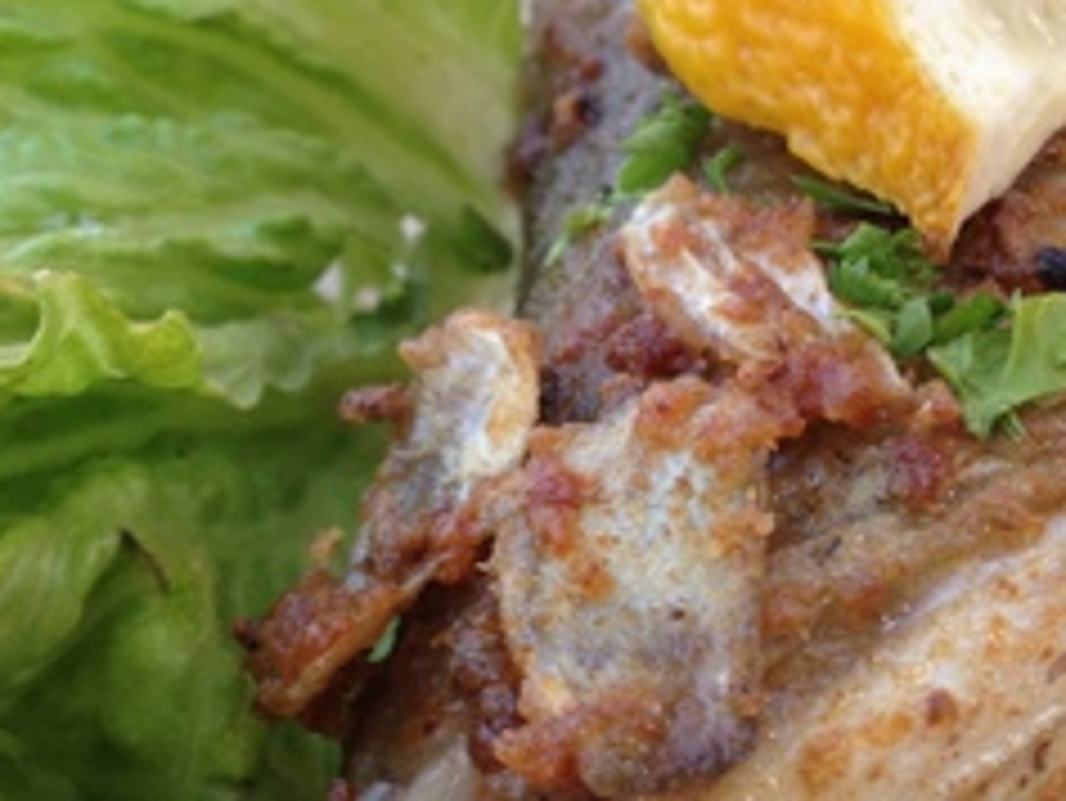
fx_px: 2742
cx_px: 688
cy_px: 616
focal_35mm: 89
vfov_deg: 16.5
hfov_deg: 21.9
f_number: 2.4
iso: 50
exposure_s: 1/140
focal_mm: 4.13
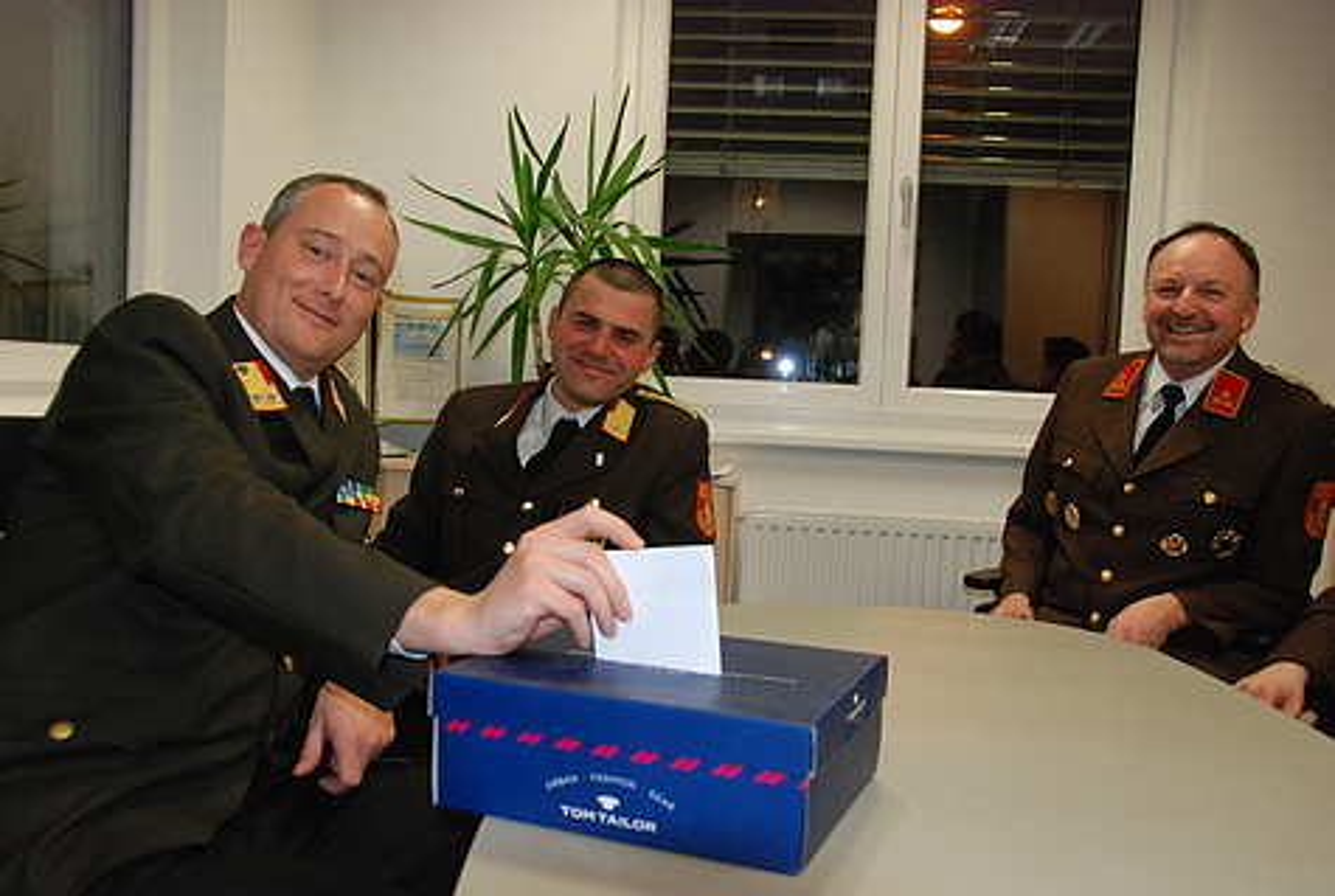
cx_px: 668
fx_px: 1226
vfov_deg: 40.2
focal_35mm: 33
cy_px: 448
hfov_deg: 57.1
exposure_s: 1/60
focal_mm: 22
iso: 1250
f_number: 5.6
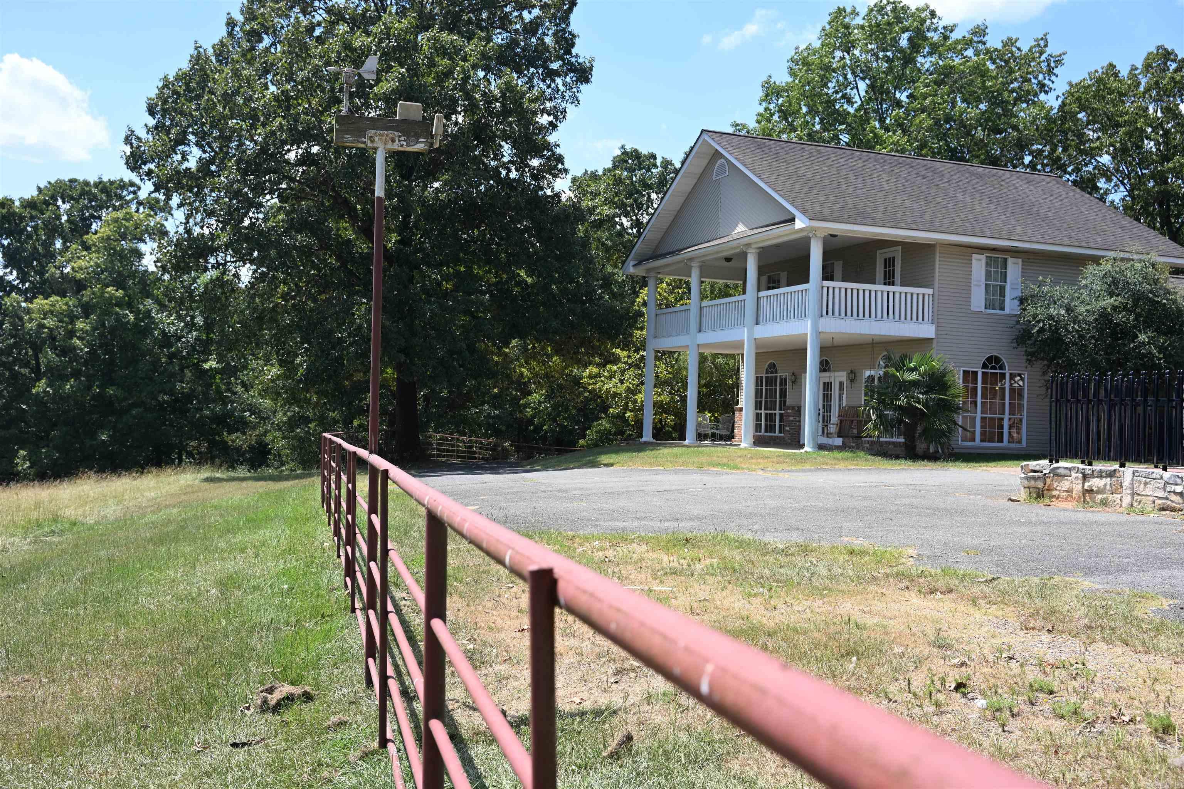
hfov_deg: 54.4
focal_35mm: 35
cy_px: 394
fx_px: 1151
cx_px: 592
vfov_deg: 37.9
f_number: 5.6
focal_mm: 35
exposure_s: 1/250
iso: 100
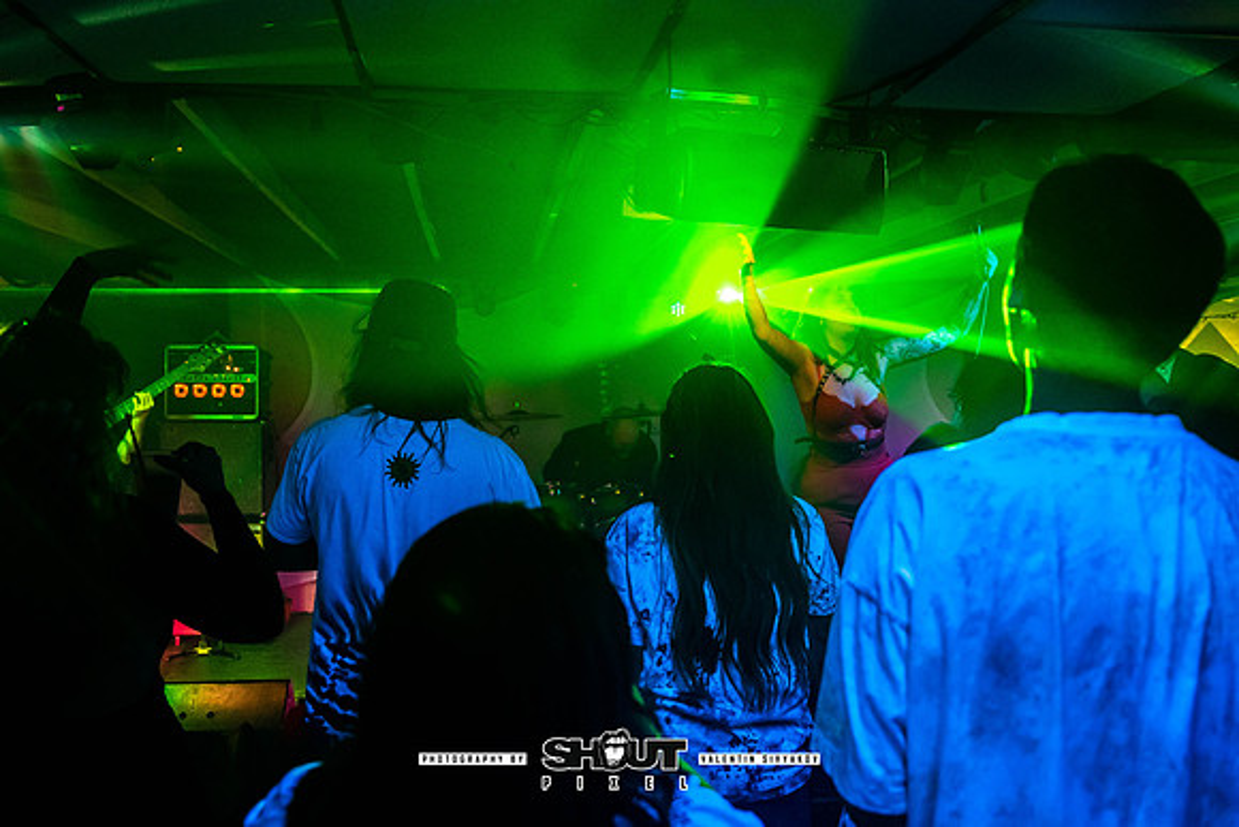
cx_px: 596
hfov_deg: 60.4
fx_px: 1064
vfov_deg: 42.4
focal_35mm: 31
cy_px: 432
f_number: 2.8
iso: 3200
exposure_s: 1/250
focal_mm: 24
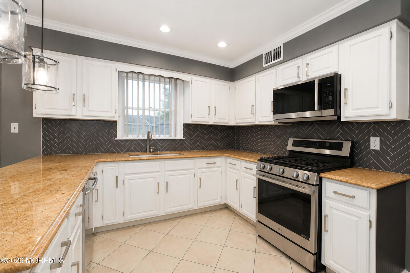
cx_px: 205
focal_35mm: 15
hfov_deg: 100.4
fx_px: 171
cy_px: 136
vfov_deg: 77.3
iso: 2000
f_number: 9
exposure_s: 1/60
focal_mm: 10
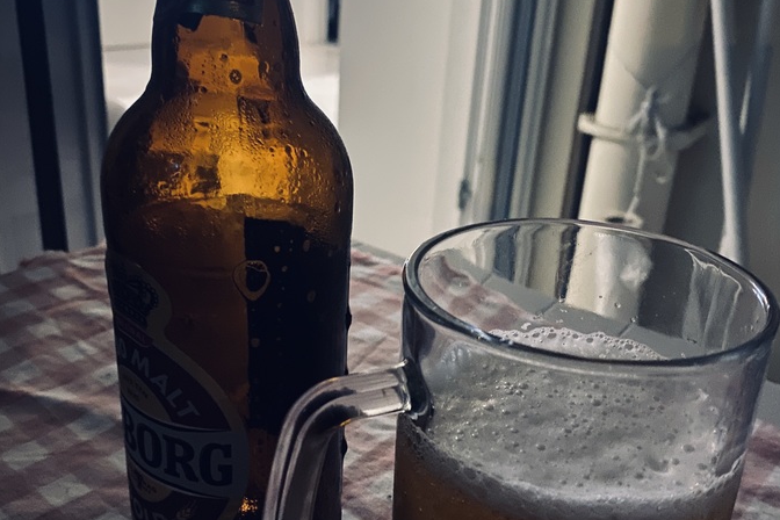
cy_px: 298
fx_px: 802
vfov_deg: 35.9
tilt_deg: -22.9
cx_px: 398
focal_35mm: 37
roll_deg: -4.0
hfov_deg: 51.9
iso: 400
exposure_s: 1/10
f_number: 1.8
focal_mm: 4.25
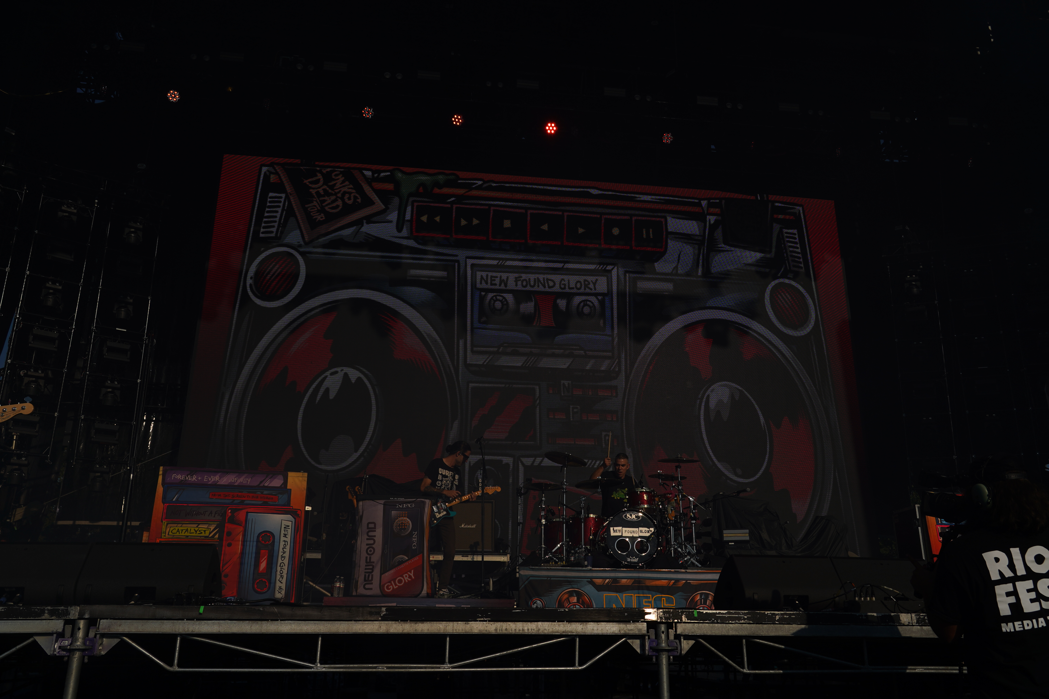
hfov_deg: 61.9
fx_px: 874
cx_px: 524
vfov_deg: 43.6
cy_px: 350
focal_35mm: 30
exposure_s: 1/1600
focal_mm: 30
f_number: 8
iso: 100
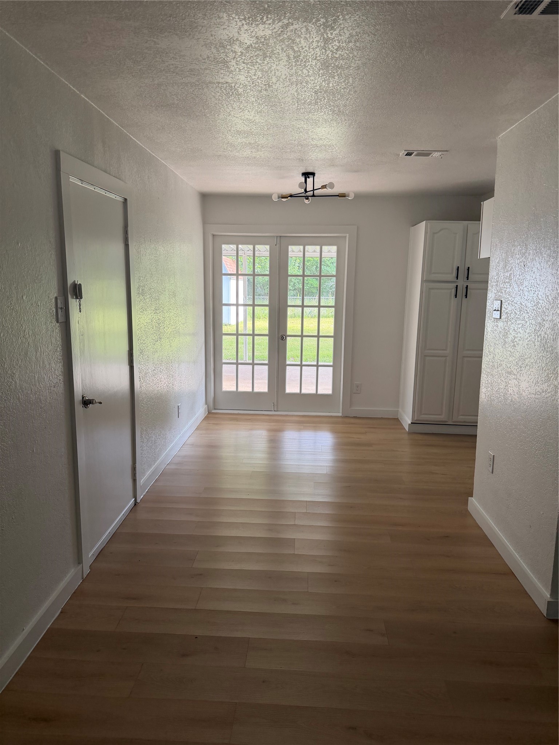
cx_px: 280
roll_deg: -1.3
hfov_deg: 56.8
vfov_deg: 71.6
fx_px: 517
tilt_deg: -9.1
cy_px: 372
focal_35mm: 24
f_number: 1.78
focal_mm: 6.76
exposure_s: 1/121
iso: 160
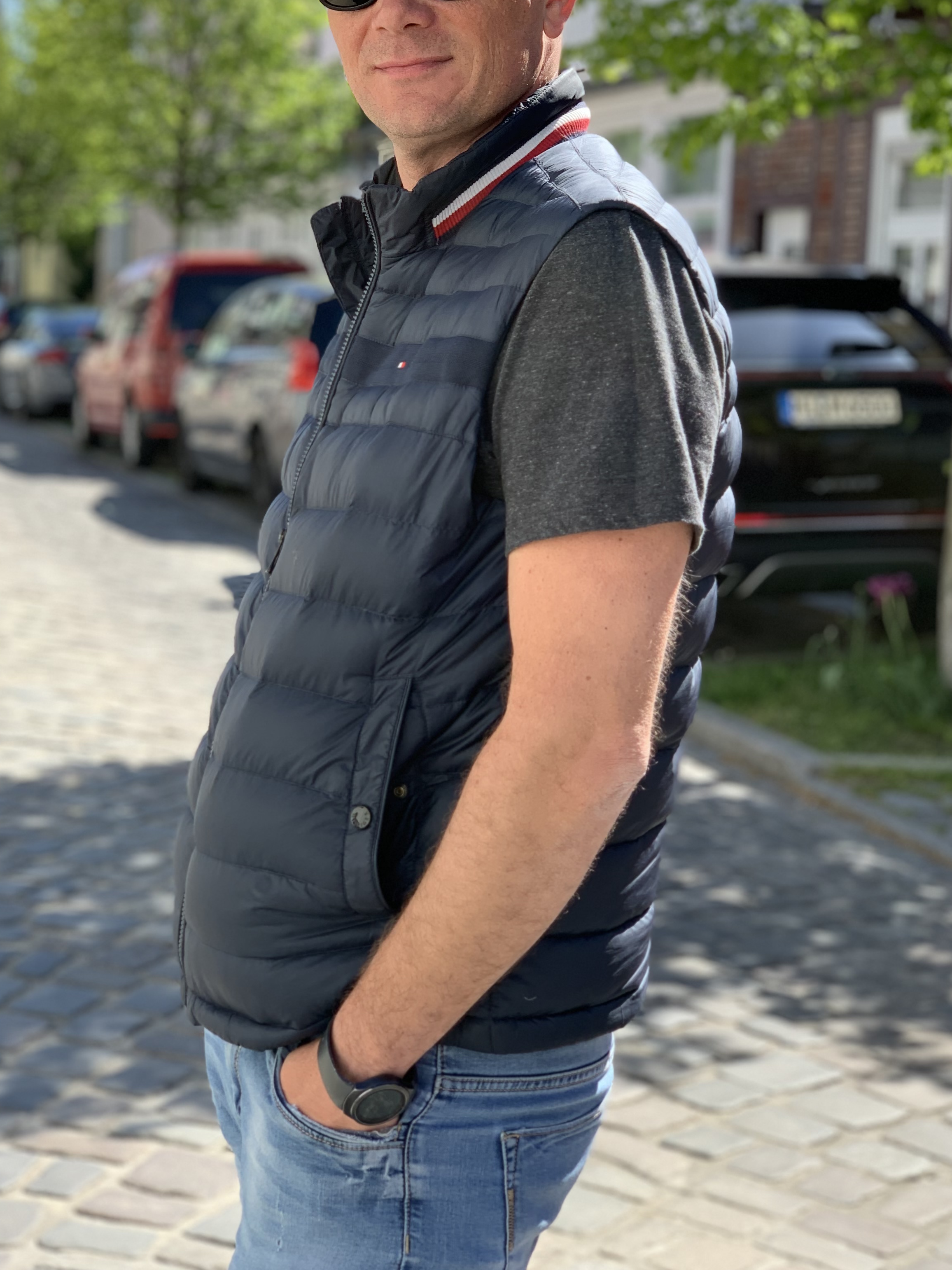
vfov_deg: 28.5
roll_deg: -2.4
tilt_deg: -2.8
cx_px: 406
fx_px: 2494
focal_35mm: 68
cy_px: 473
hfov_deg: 21.6
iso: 16
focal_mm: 6
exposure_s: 1/350
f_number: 2.4
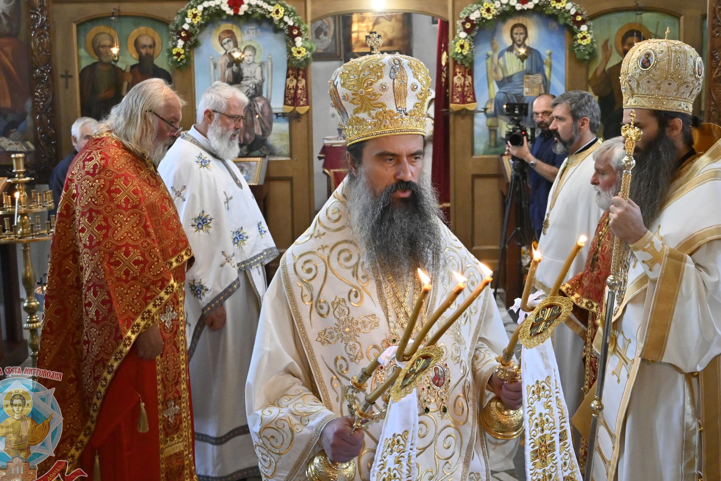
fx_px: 981
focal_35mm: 49
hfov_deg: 40.3
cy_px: 202
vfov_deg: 27.5
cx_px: 396
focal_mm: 26
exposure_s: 1/160
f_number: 3.8
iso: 2500
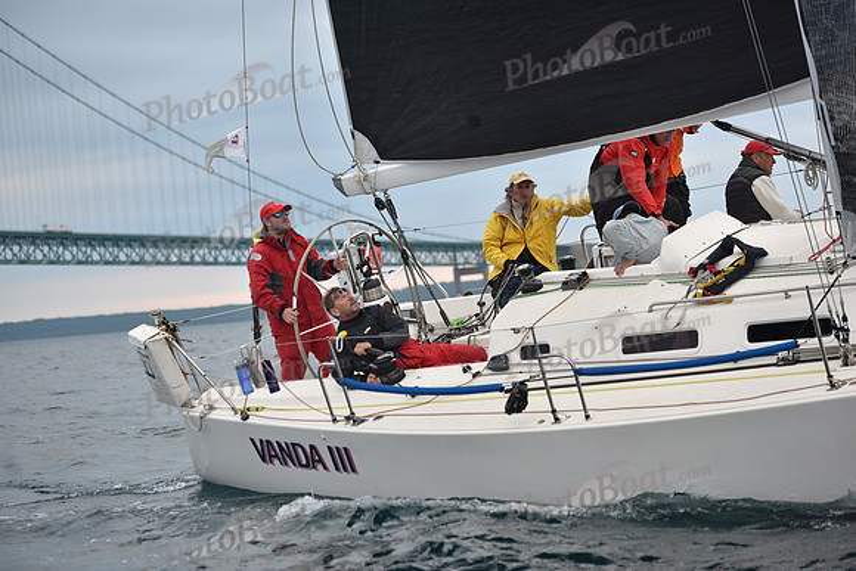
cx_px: 428
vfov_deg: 13.0
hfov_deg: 19.5
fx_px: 2497
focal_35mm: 105
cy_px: 286
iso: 640
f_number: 3.2
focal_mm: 105
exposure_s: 1/640
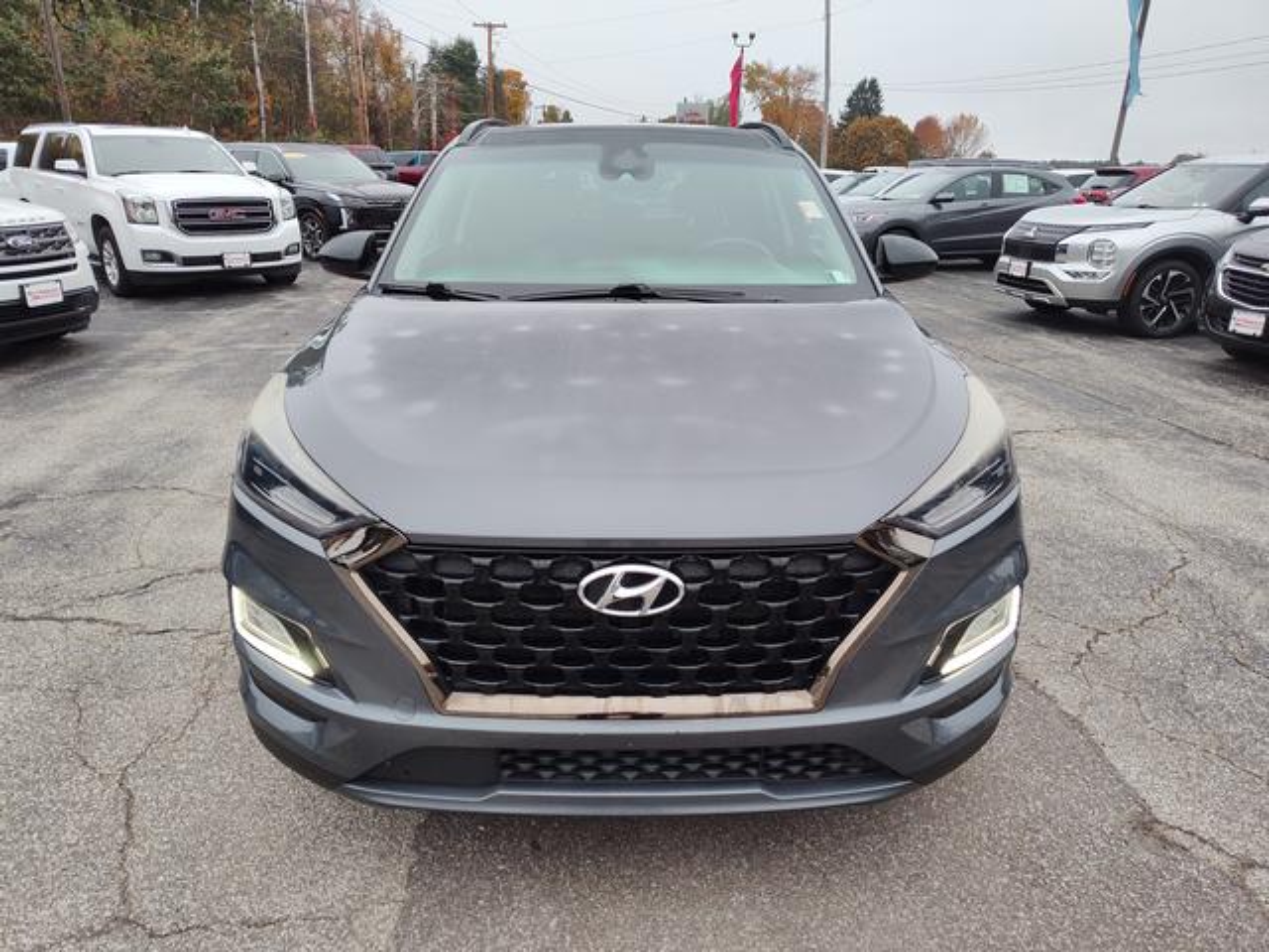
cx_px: 634
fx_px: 843
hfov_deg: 73.9
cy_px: 476
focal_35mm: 23
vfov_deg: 58.9
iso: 100
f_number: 1.88
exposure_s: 1/190
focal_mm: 5.56
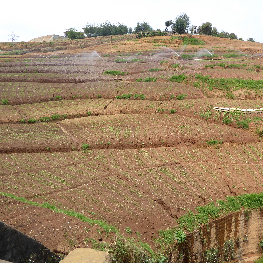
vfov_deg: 54.0
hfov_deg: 53.6
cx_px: 160
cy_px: 134
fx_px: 258
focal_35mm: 30
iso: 80
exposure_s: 1/400
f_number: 3.3
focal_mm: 4.3
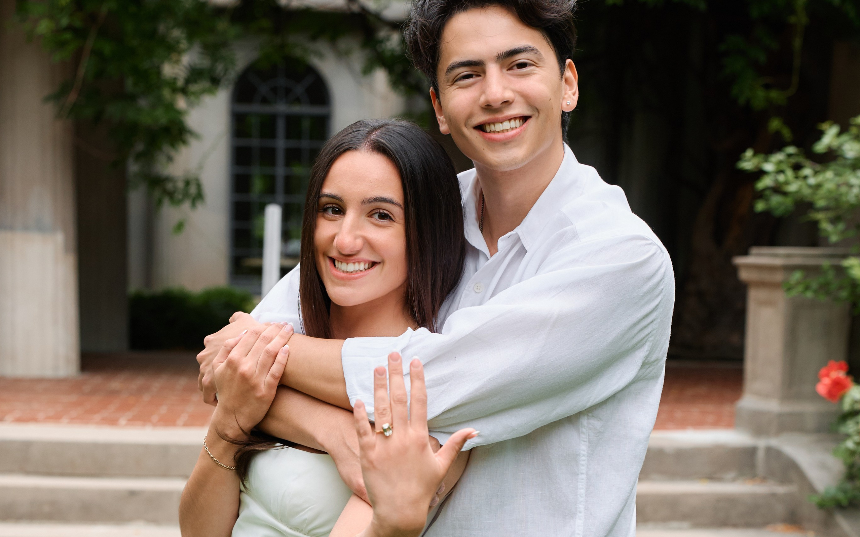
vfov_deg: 17.2
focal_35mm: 75
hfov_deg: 27.5
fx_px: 1758
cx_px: 430
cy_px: 448
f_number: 4
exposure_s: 1/1000
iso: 500
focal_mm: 49
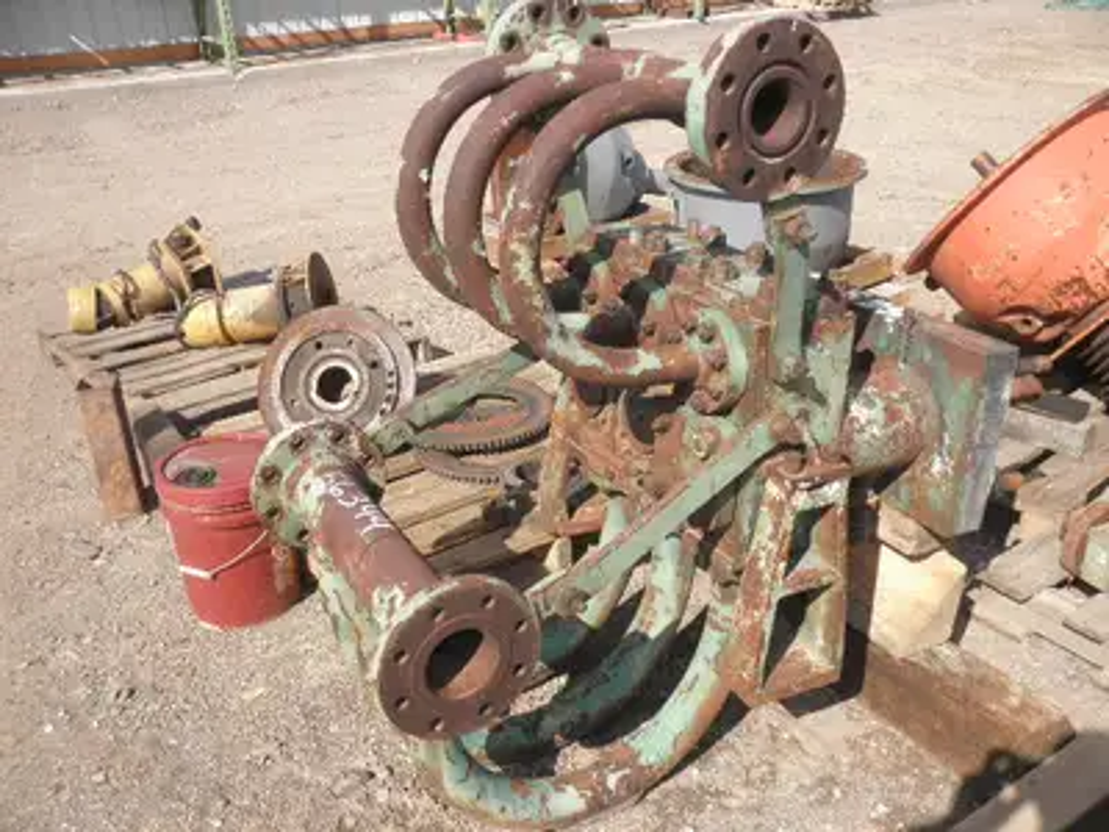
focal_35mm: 35
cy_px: 416
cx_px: 554
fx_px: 1121
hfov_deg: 52.6
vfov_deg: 40.7
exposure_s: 1/80
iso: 64
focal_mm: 6.1
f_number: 9.1
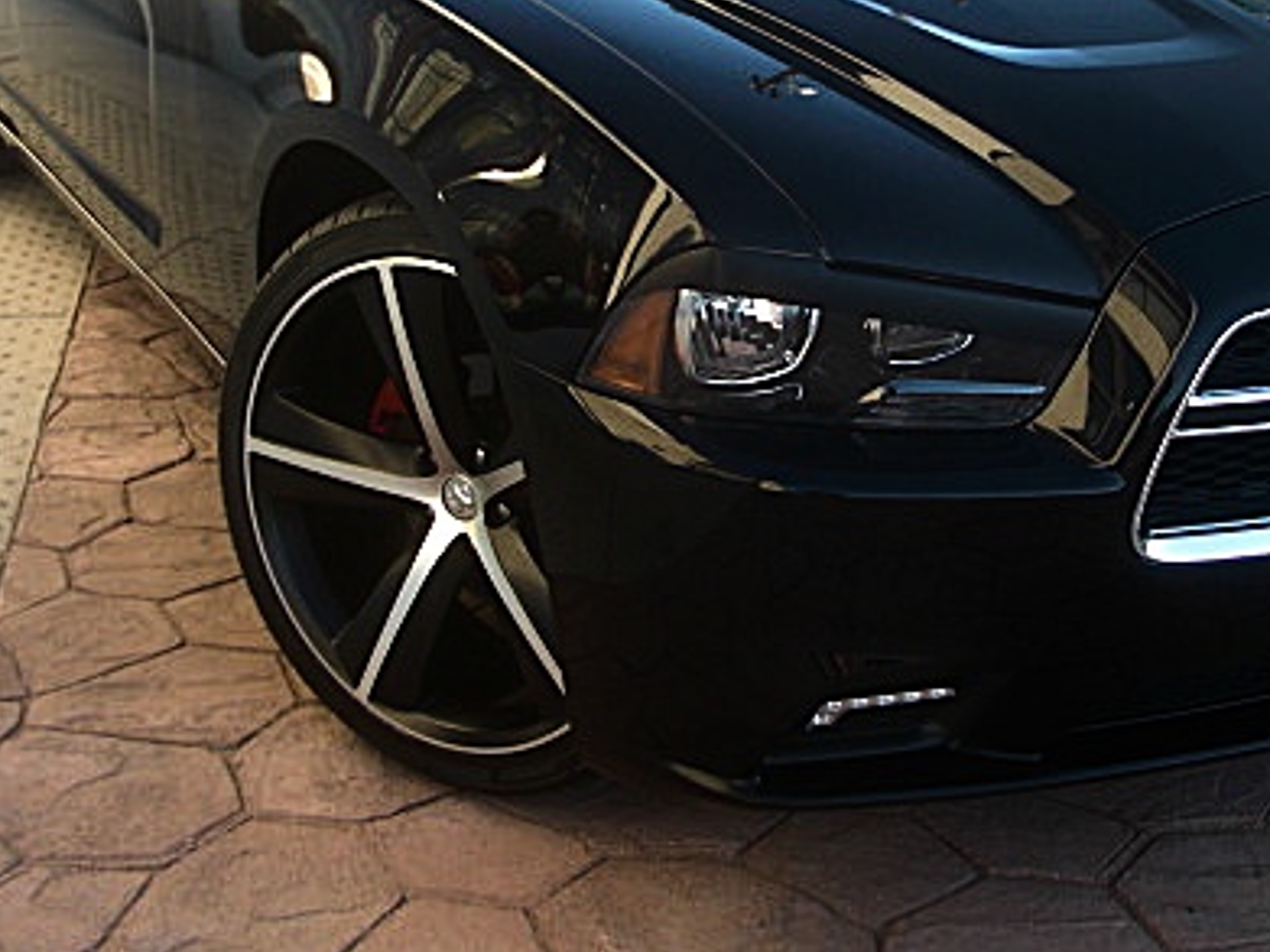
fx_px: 2164
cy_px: 231
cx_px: 825
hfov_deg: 32.5
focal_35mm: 59
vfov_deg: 24.5
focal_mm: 6.3
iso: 50
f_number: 2.8
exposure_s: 1/80
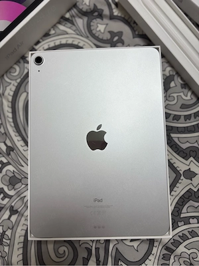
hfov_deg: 53.1
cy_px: 133
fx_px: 199
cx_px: 100
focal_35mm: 26
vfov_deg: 67.3
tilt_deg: -87.1
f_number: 1.6
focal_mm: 5.96
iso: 64
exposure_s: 1/120
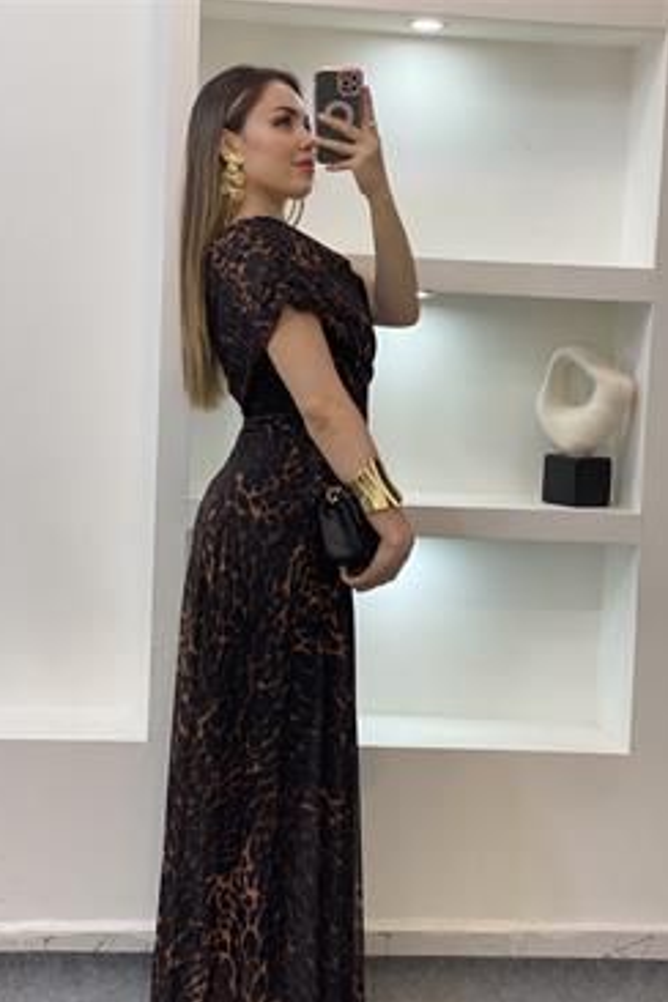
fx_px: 1698
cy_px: 563
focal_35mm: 61
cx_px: 364
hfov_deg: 22.3
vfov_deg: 32.8
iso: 80
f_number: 2
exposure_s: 1/100
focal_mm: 6
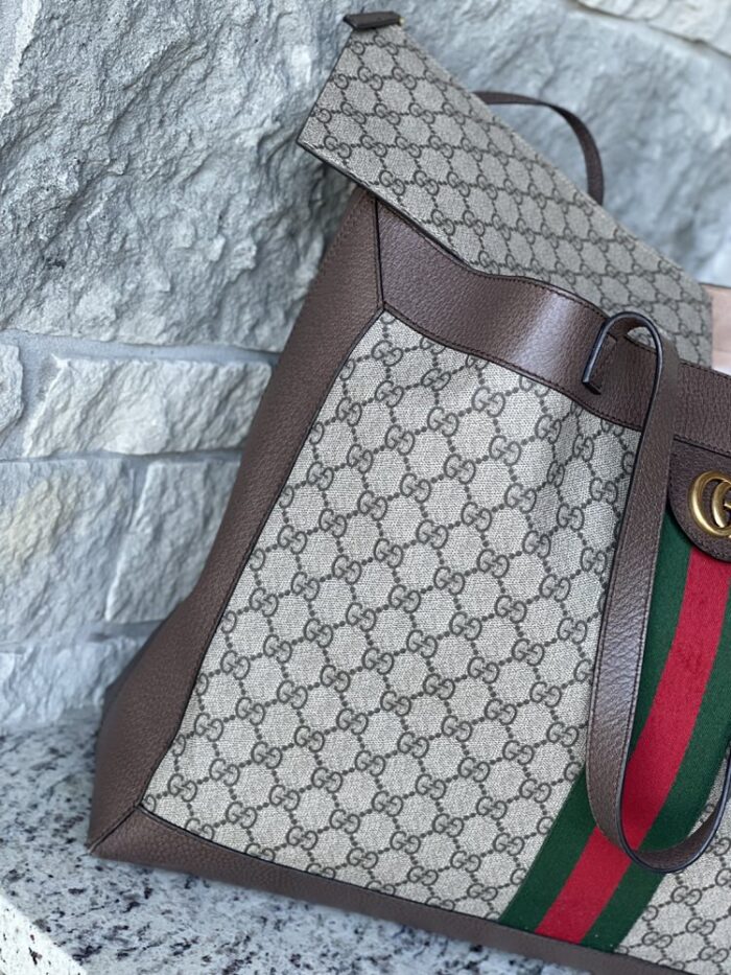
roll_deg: -21.4
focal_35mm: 64
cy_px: 488
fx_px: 1802
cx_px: 366
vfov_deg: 30.3
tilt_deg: -16.1
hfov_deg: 22.9
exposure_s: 1/121
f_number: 2.2
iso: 125
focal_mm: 7.5
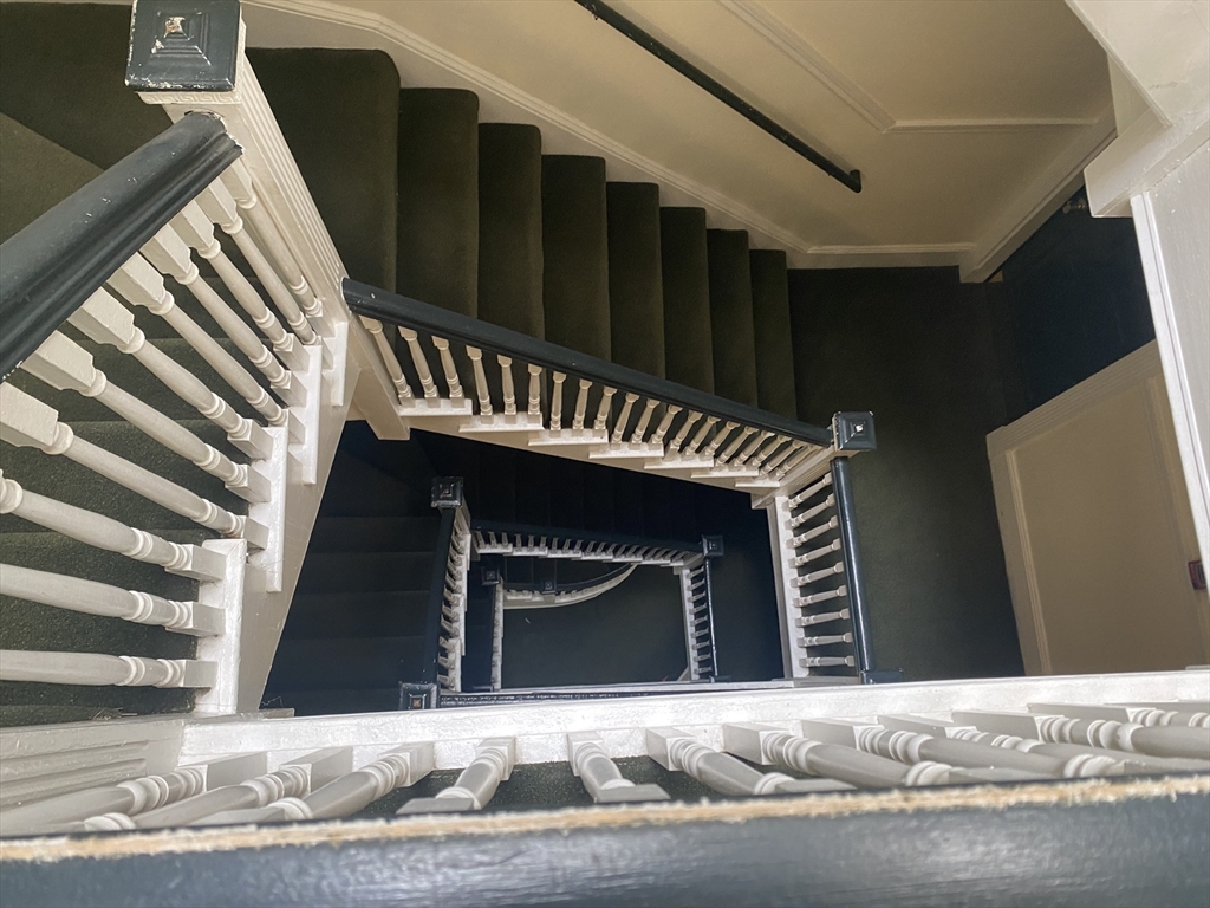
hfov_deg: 67.3
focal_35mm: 26
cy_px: 454
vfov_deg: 53.1
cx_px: 605
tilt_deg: -77.6
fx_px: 909
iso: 200
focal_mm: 4.25
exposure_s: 1/60
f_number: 1.8
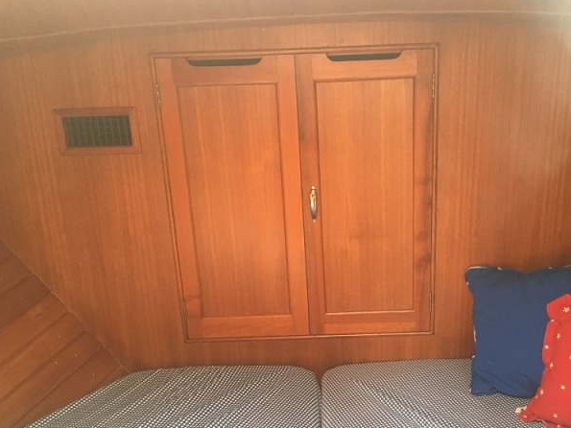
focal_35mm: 39
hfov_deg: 47.6
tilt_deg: -20.7
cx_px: 343
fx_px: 643
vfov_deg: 36.5
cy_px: 277
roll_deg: +1.9
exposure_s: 1/20
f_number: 2.2
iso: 200
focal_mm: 4.15
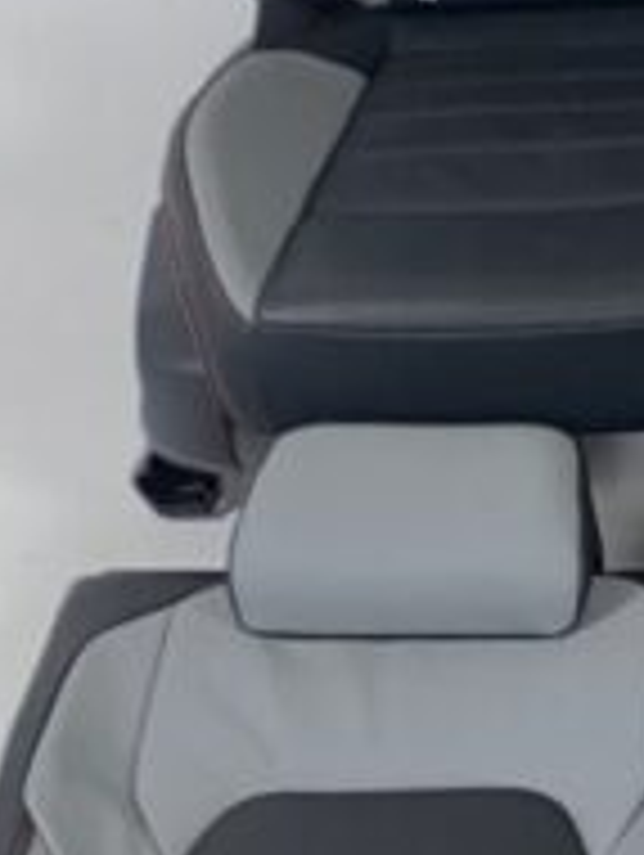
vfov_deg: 14.0
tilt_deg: -39.5
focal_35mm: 140
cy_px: 585
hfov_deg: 10.3
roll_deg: -0.5
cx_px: 950
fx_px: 3465
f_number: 1.8
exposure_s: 1/19
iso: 40
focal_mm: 4.25
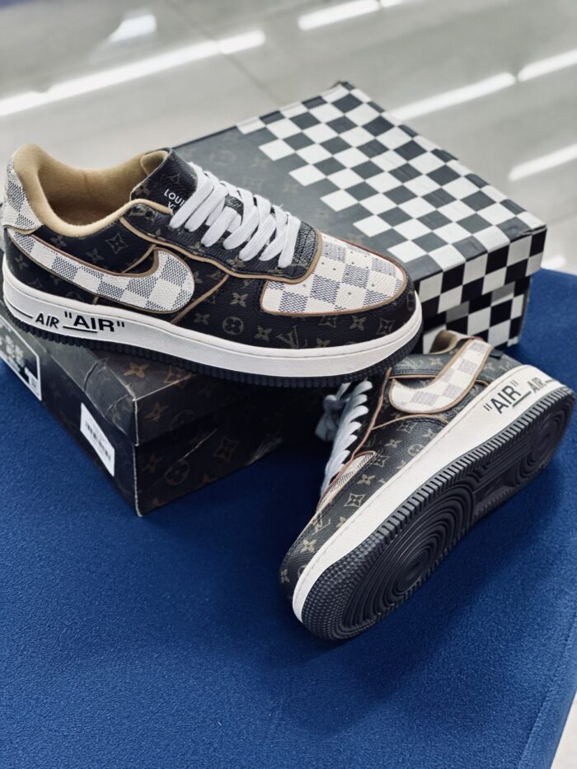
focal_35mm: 77
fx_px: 1711
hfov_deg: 19.1
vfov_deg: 25.3
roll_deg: -1.6
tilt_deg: -40.1
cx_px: 288
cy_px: 384
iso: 250
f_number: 2.8
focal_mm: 9
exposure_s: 1/100
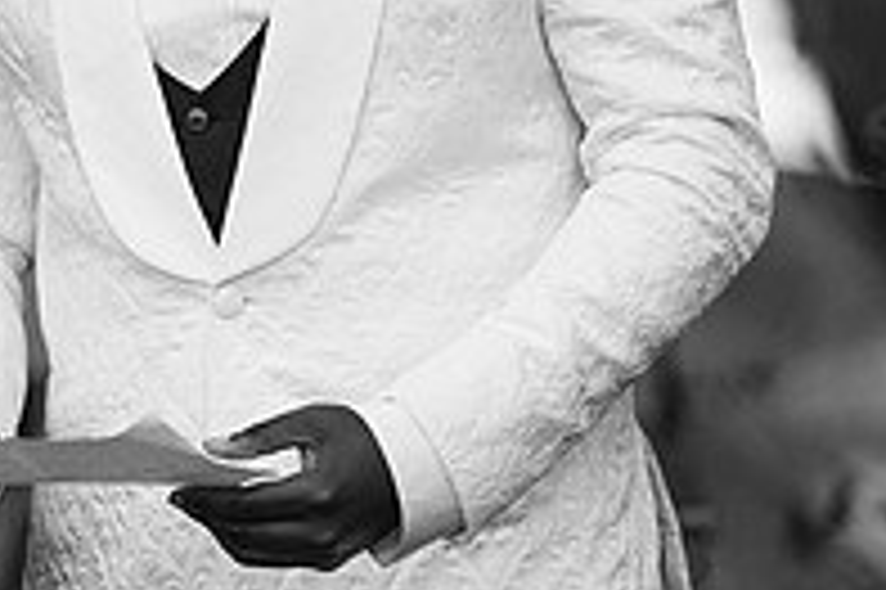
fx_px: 6147
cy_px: 455
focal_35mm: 250
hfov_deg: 8.2
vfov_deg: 5.5
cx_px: 153
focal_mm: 85
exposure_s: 1/1250
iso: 100
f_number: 2
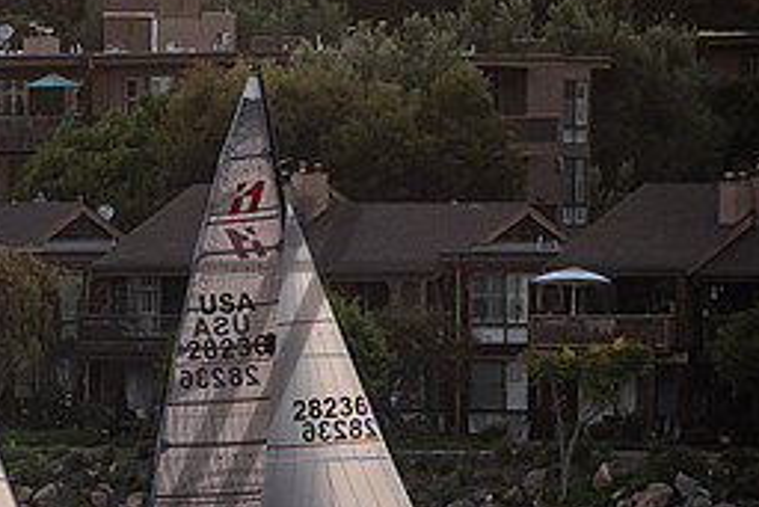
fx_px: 13543
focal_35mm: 642
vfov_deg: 2.1
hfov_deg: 3.2
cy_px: 337
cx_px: -62
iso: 800
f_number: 6.3
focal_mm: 185
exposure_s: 1/160
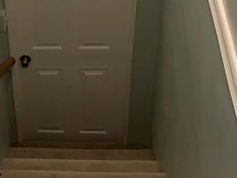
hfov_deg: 19.8
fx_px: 665
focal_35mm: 97
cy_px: 42
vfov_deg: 15.2
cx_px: 17
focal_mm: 4.25
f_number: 1.8
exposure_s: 1/60
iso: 200
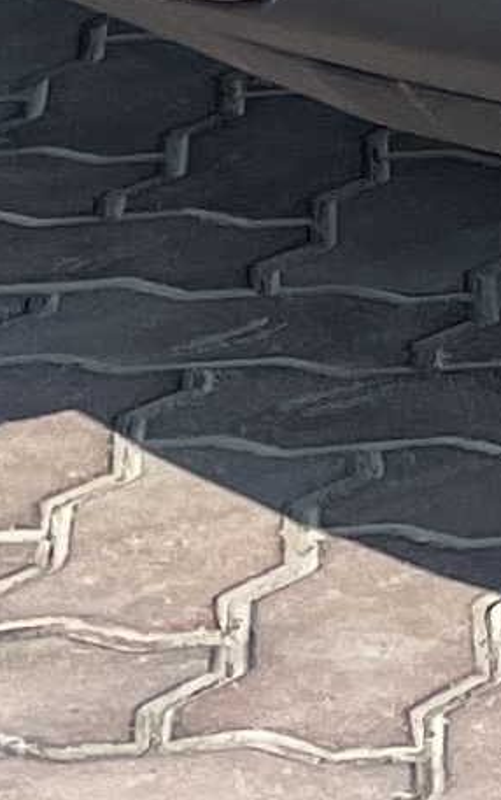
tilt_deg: -5.9
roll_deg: -1.8
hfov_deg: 4.9
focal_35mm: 243
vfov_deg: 8.2
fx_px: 5304
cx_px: 2041
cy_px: -837
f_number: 1.6
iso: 32
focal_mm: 4.2
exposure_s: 1/3731
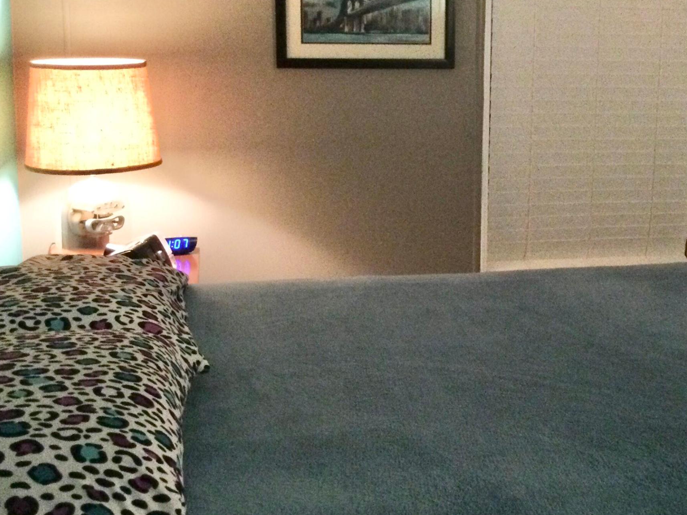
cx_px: 468
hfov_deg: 36.4
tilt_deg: -7.5
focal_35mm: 52
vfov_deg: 27.8
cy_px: 165
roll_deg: -2.4
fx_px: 1032
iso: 500
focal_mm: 3.3
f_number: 2.4
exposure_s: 1/15
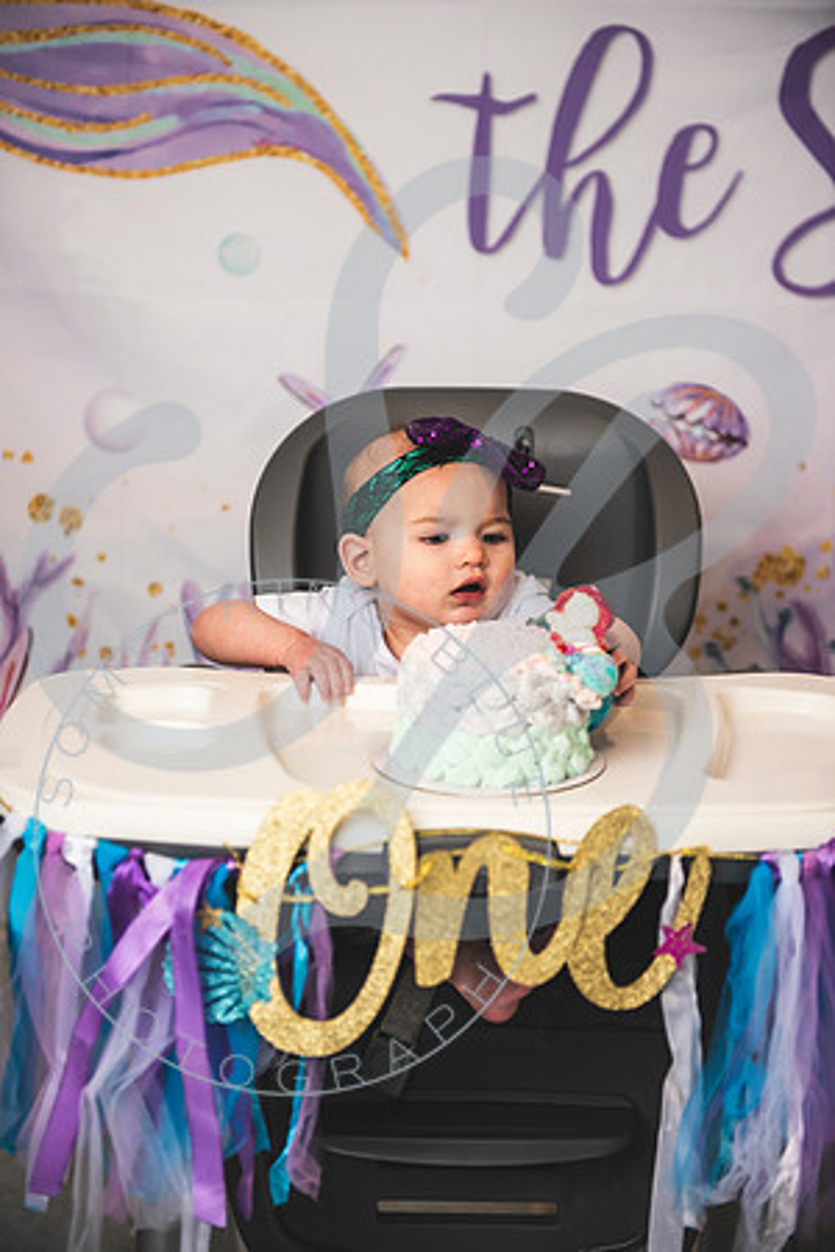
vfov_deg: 28.8
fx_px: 2435
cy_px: 626
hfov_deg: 19.5
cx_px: 418
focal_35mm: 70
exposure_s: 1/160
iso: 250
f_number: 2.8
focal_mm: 70
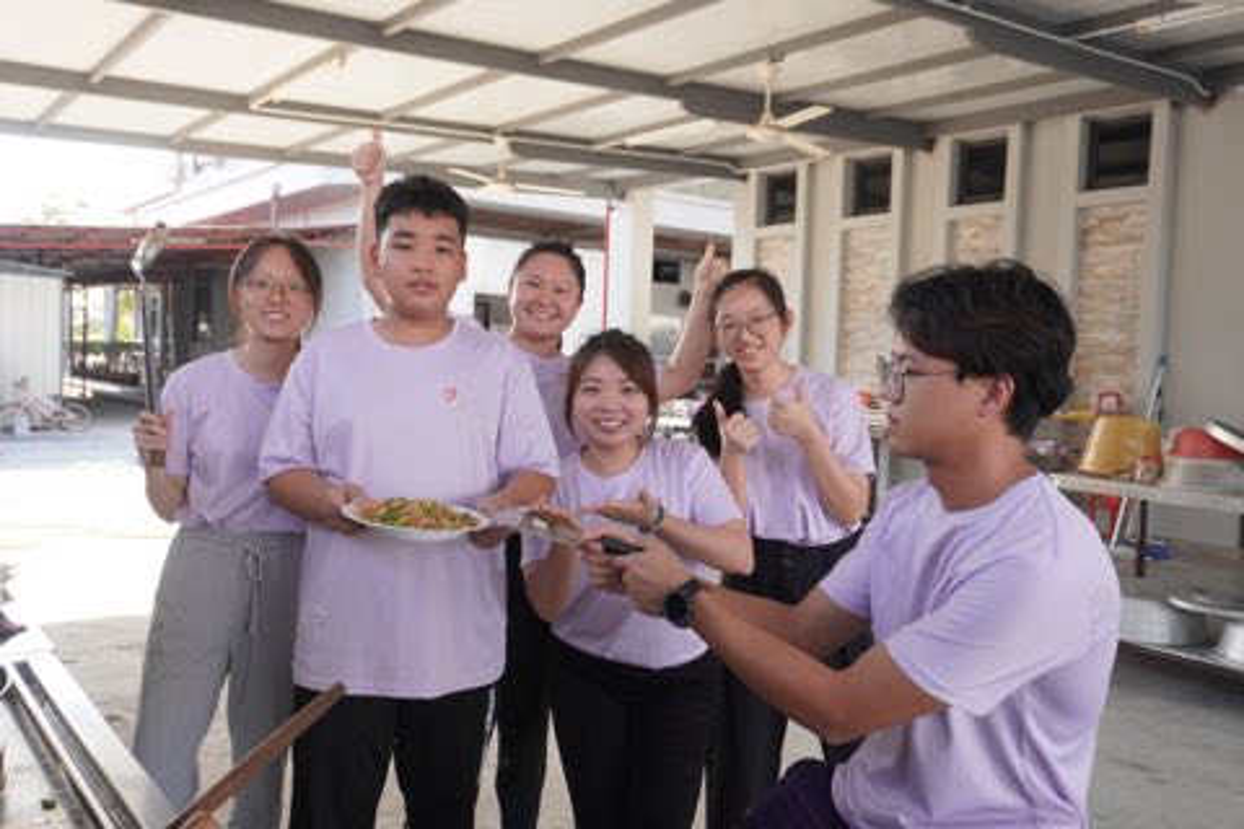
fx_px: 1037
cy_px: 414
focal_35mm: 30
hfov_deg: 61.9
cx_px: 622
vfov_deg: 43.6
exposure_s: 1/160
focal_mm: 20
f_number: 4
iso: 200
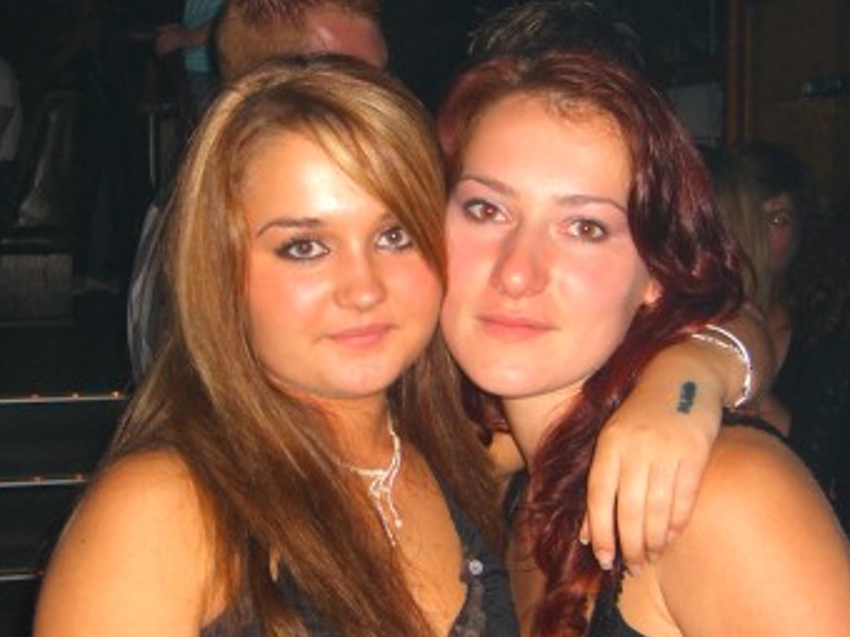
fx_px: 1645
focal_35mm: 67
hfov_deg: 29.0
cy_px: 340
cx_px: 395
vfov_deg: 21.9
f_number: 2.8
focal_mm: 7.9
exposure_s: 1/60
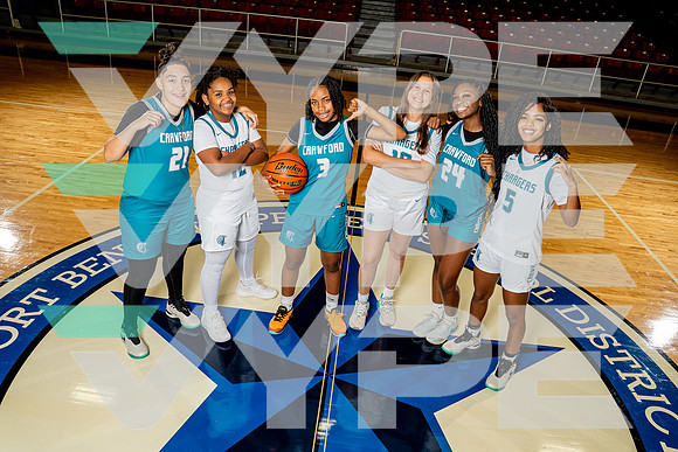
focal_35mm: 27
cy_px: 226
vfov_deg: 48.0
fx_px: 509
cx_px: 339
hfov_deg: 67.4
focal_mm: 27
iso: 640
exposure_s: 1/250
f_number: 5.6
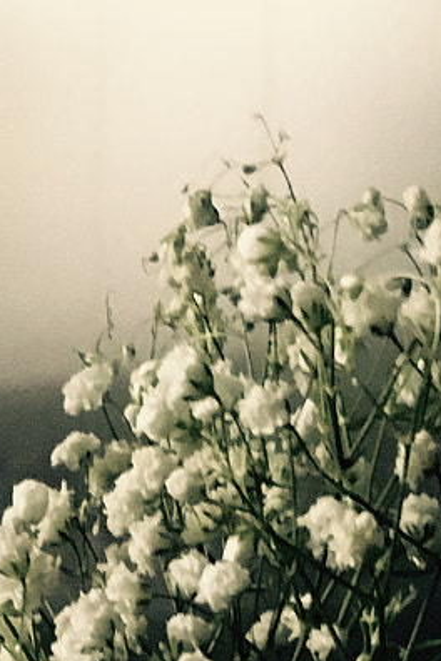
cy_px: 1200
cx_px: 67
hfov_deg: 11.2
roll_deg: +2.4
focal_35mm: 122
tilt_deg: -12.7
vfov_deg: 14.6
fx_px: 2242
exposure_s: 1/15
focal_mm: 4.15
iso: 400
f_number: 2.2
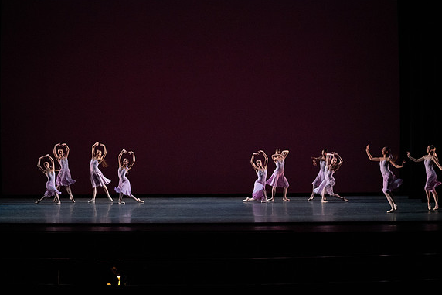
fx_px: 871
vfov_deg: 19.2
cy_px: 148
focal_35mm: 71
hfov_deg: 28.5
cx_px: 219
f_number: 9
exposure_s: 1/400
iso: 12800
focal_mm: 70
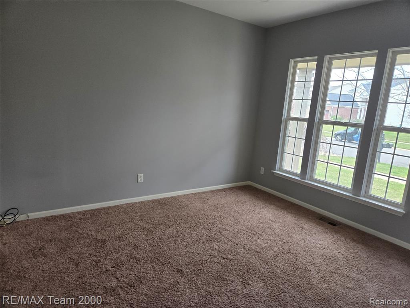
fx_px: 272
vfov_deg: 58.9
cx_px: 205
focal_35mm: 23
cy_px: 154
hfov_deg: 73.9
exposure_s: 1/180
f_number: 1.8
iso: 125
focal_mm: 5.4
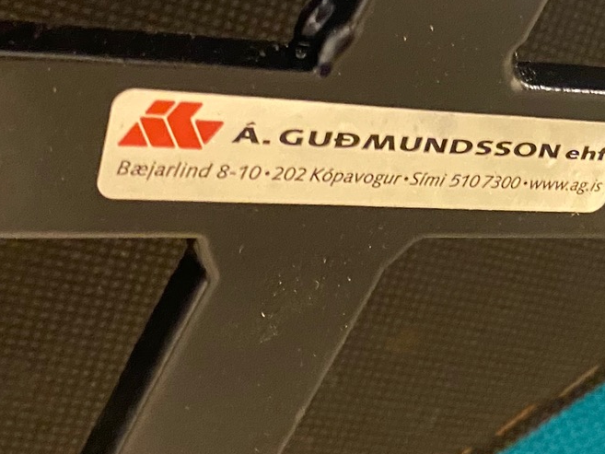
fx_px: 1416
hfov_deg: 23.1
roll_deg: +32.6
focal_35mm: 81
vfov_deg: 18.2
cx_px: 610
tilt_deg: +15.7
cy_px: 180
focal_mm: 4.25
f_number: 1.8
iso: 500
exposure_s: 1/25
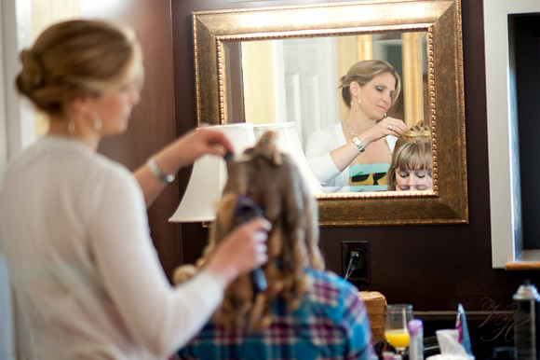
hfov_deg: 23.9
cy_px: 180
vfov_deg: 16.1
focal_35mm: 85
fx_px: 1274
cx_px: 270
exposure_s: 1/200
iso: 200
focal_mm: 85
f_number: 1.8
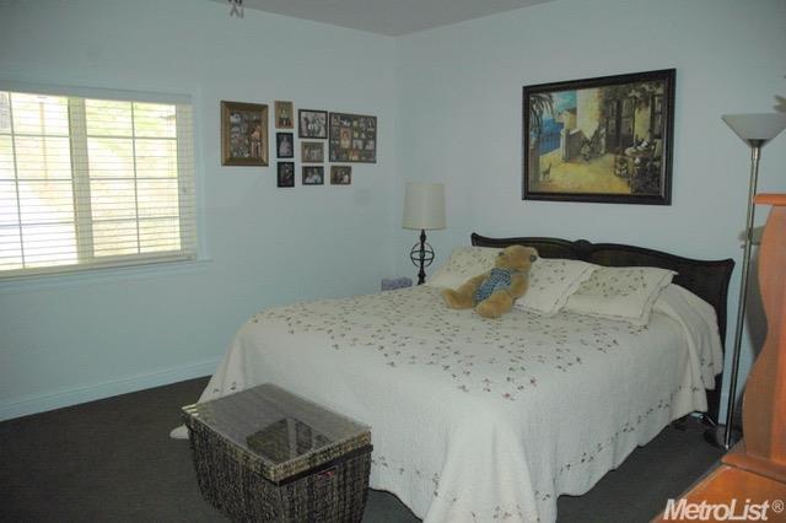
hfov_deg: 67.4
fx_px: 589
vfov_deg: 47.9
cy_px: 262
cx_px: 393
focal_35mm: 27
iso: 400
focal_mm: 18
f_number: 3.5
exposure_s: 1/60
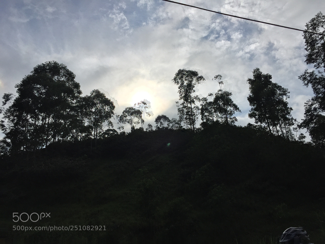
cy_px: 122
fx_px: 272
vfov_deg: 48.2
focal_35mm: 29
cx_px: 162
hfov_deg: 61.7
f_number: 2.2
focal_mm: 4.15
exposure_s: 1/7937
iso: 32
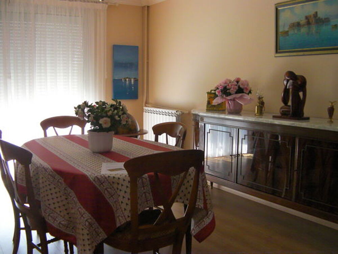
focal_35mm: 38
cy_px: 127
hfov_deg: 49.0
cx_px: 169
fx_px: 371
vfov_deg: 37.7
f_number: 3.5
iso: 193
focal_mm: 6.8
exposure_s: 1/30
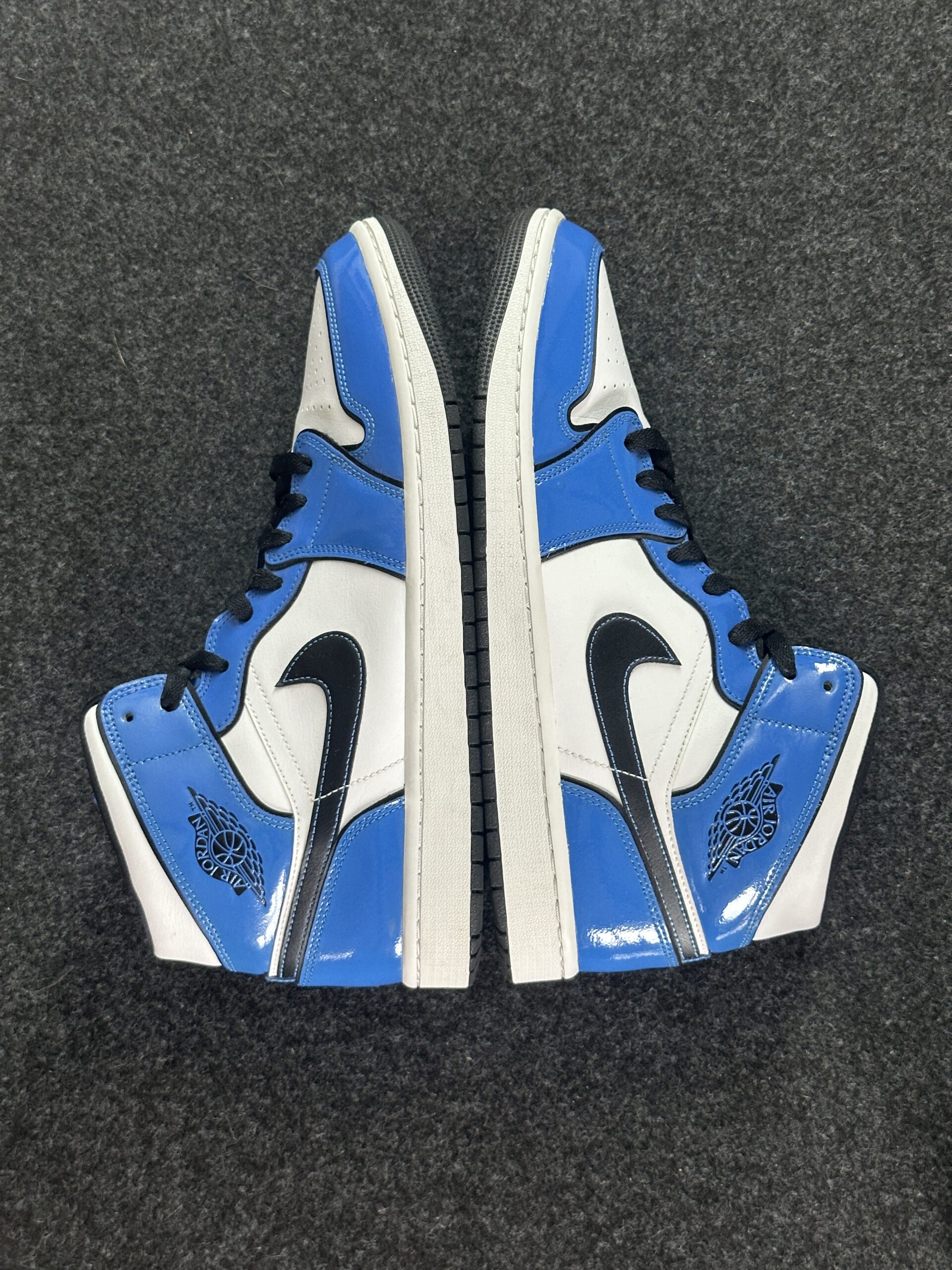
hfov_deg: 30.3
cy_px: 635
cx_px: 476
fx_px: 1760
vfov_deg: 39.7
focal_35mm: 48
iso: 200
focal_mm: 6.86
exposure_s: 1/50
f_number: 1.78
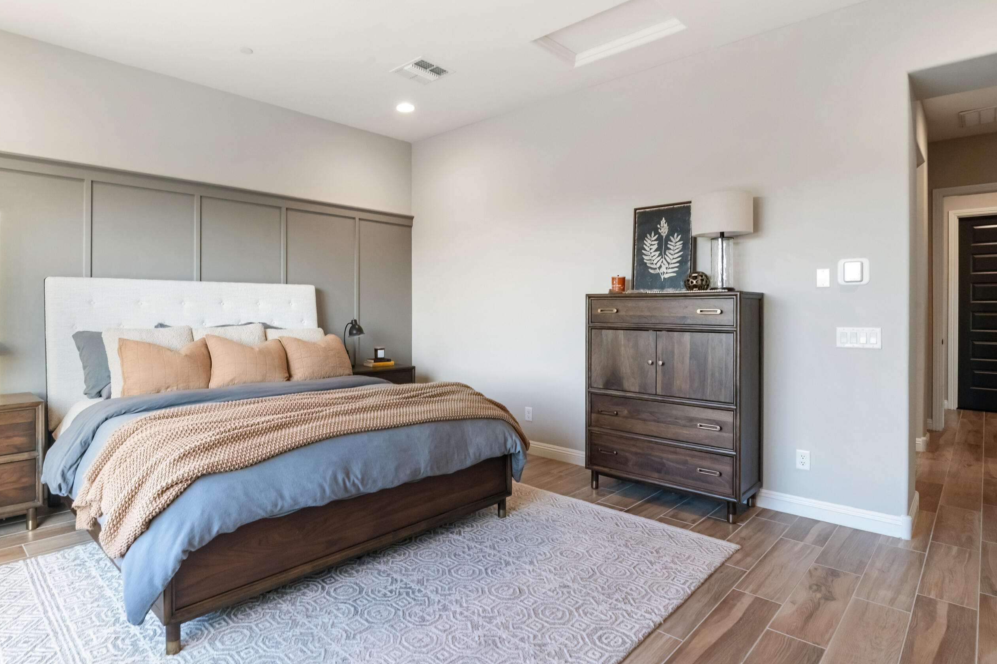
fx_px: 526
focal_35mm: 19
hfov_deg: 86.4
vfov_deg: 64.5
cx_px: 428
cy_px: 322
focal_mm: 16
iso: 1600
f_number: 13
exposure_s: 1/10
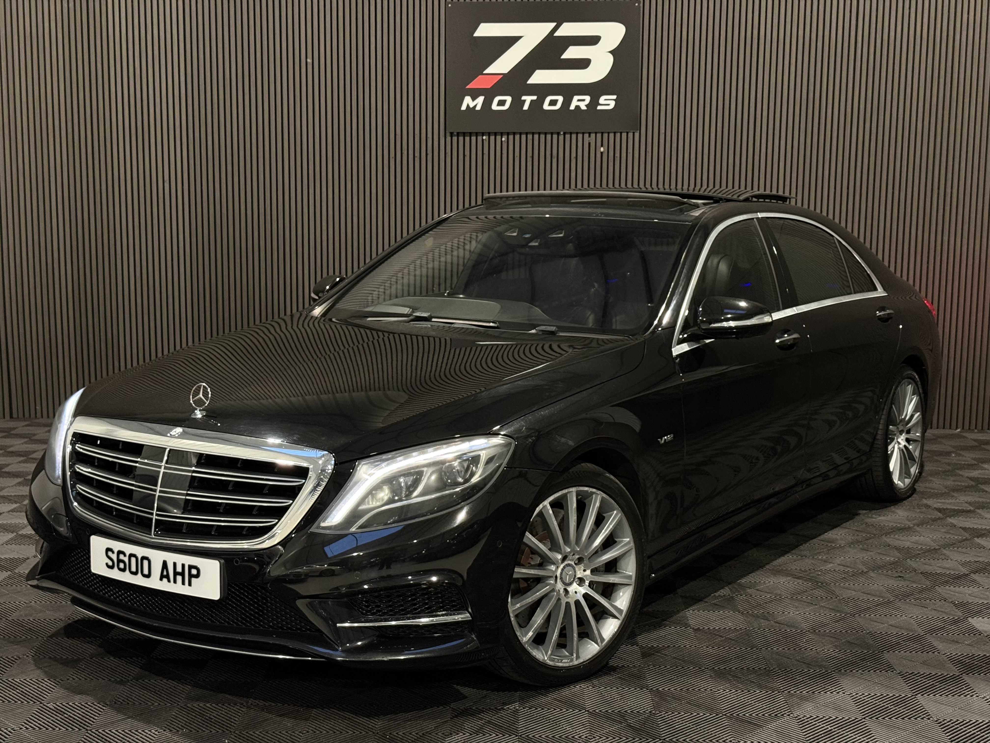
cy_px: 372
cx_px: 495
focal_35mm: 48
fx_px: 1373
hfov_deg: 39.7
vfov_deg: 30.3
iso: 200
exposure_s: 1/33
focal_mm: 6.76
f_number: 1.78
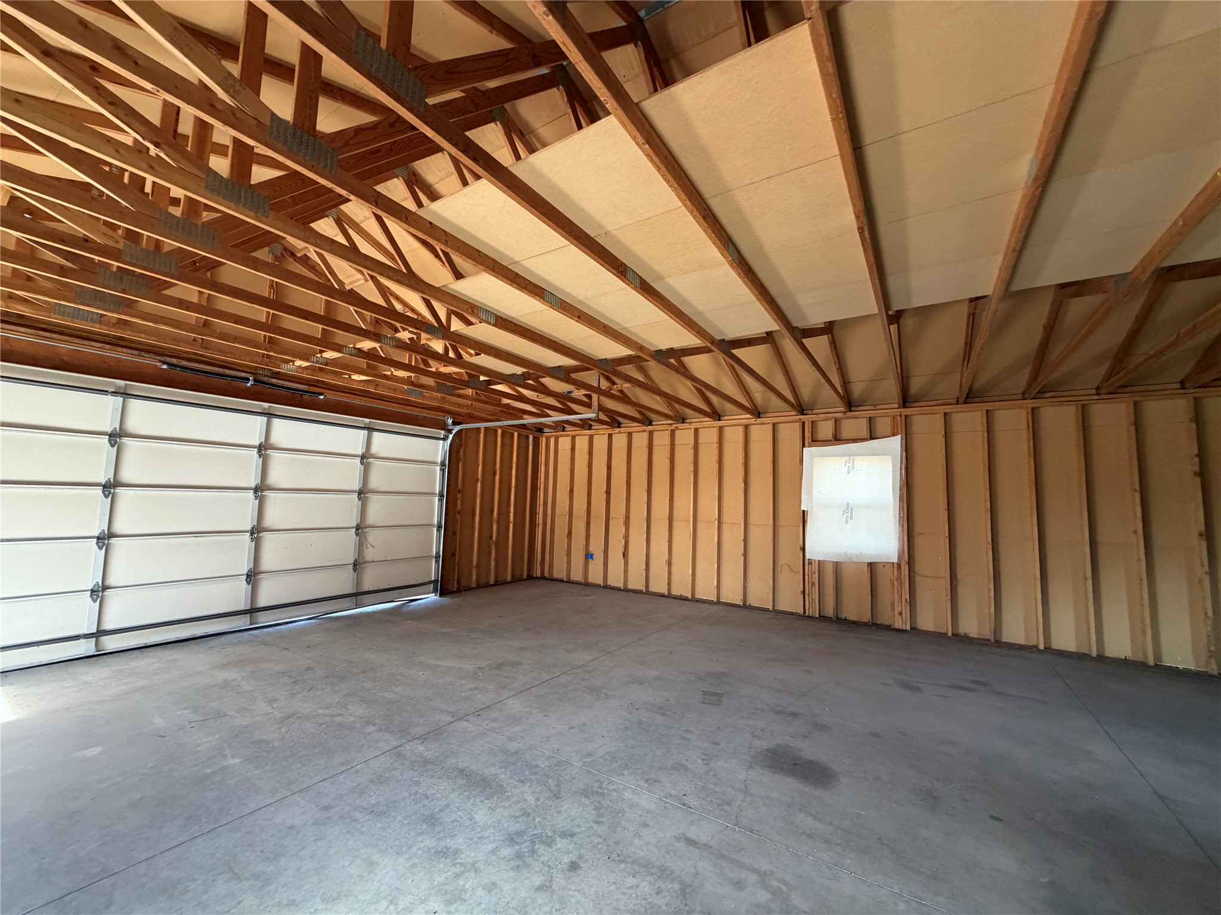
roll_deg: -1.9
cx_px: 610
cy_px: 458
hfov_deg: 102.1
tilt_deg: +4.9
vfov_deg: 85.7
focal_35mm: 14
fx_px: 494
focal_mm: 2.22
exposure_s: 1/90
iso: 320
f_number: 2.2
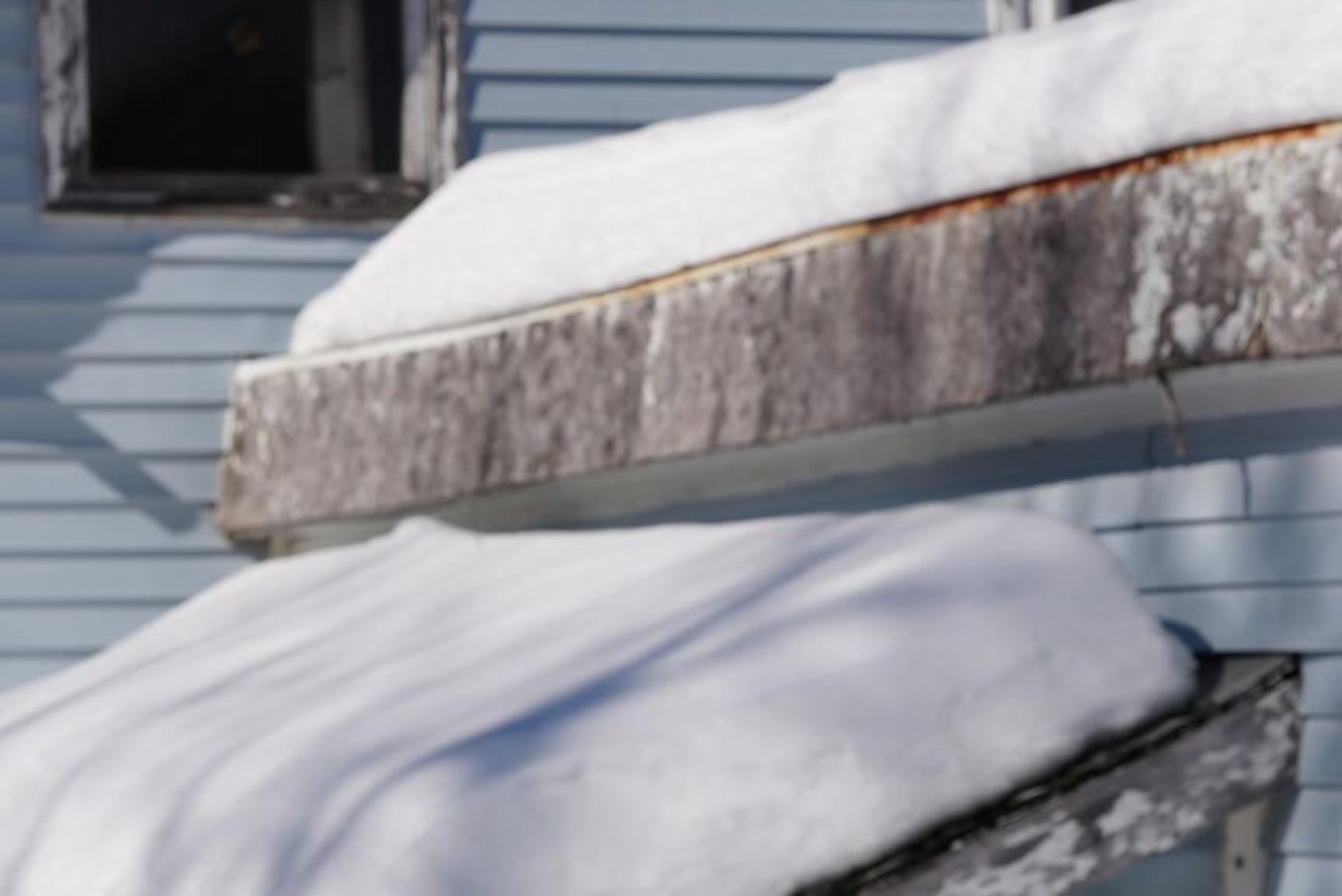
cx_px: 915
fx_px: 6490
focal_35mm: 174
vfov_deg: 7.9
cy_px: 701
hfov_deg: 11.8
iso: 80
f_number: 10
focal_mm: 50
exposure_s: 1/320
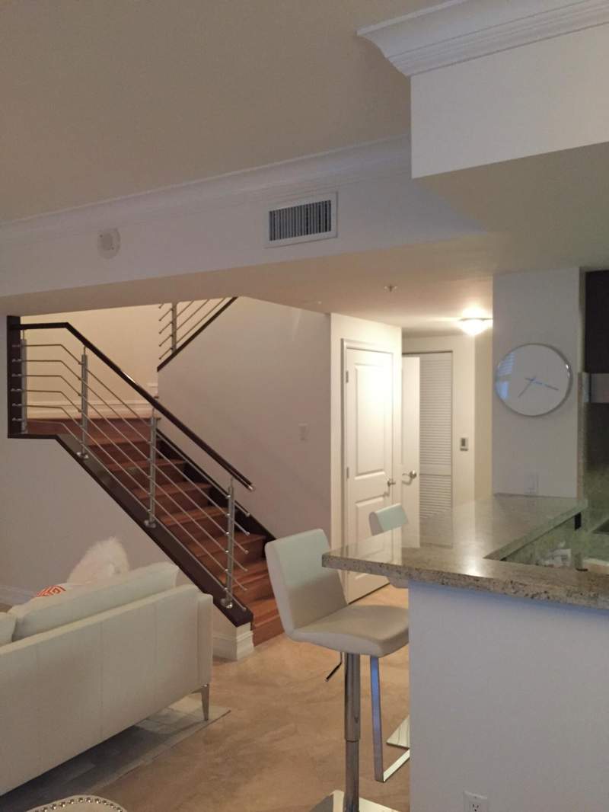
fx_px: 680
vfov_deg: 61.6
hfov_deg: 48.2
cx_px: 304
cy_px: 406
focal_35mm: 29
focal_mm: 4.15
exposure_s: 1/30
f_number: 2.2
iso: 250
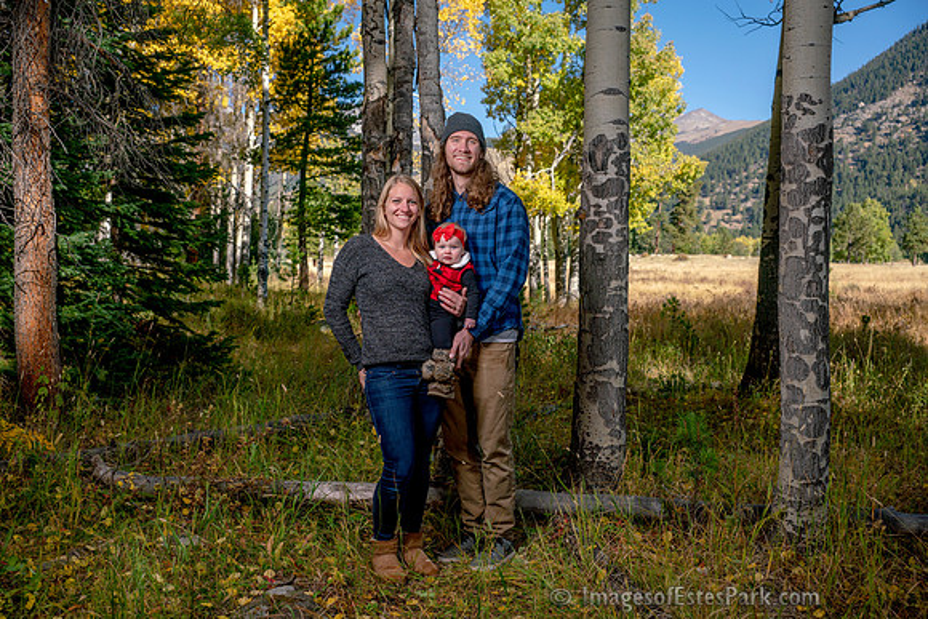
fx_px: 773
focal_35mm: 30
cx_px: 464
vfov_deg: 43.6
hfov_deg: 61.9
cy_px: 310
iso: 160
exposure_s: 1/1000
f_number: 4.5
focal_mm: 30
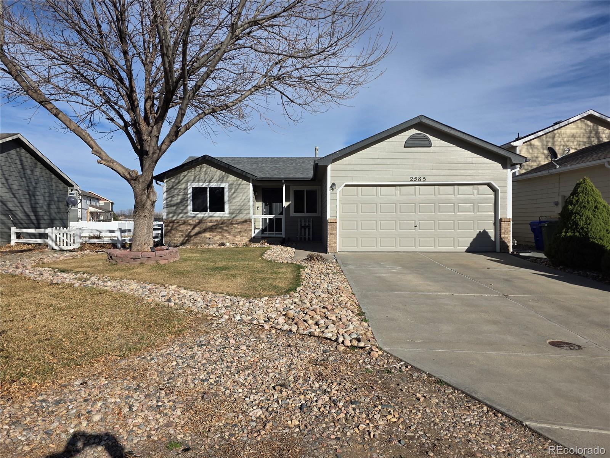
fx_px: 405
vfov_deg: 58.9
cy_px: 229
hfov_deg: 73.9
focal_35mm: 23
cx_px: 305
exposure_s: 1/7944
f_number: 1.7
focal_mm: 6.3
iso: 64
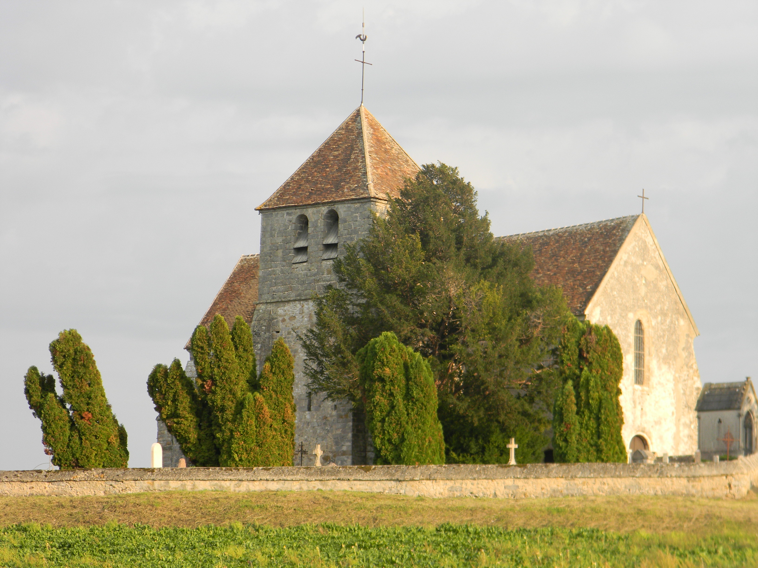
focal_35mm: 148
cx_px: 379
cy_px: 284
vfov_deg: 10.0
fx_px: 3241
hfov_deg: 13.3
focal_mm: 26.8
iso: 80
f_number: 5
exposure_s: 1/170
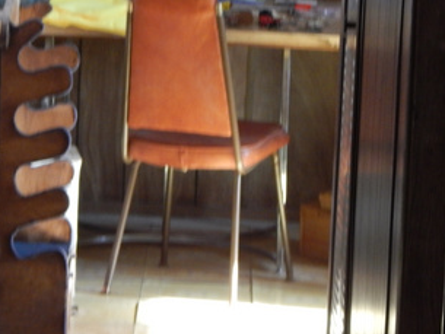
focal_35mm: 220
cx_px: 89
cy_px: 82
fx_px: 2829
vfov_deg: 6.8
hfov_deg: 9.0
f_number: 4.5
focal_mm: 18.7
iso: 320
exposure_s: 1/30
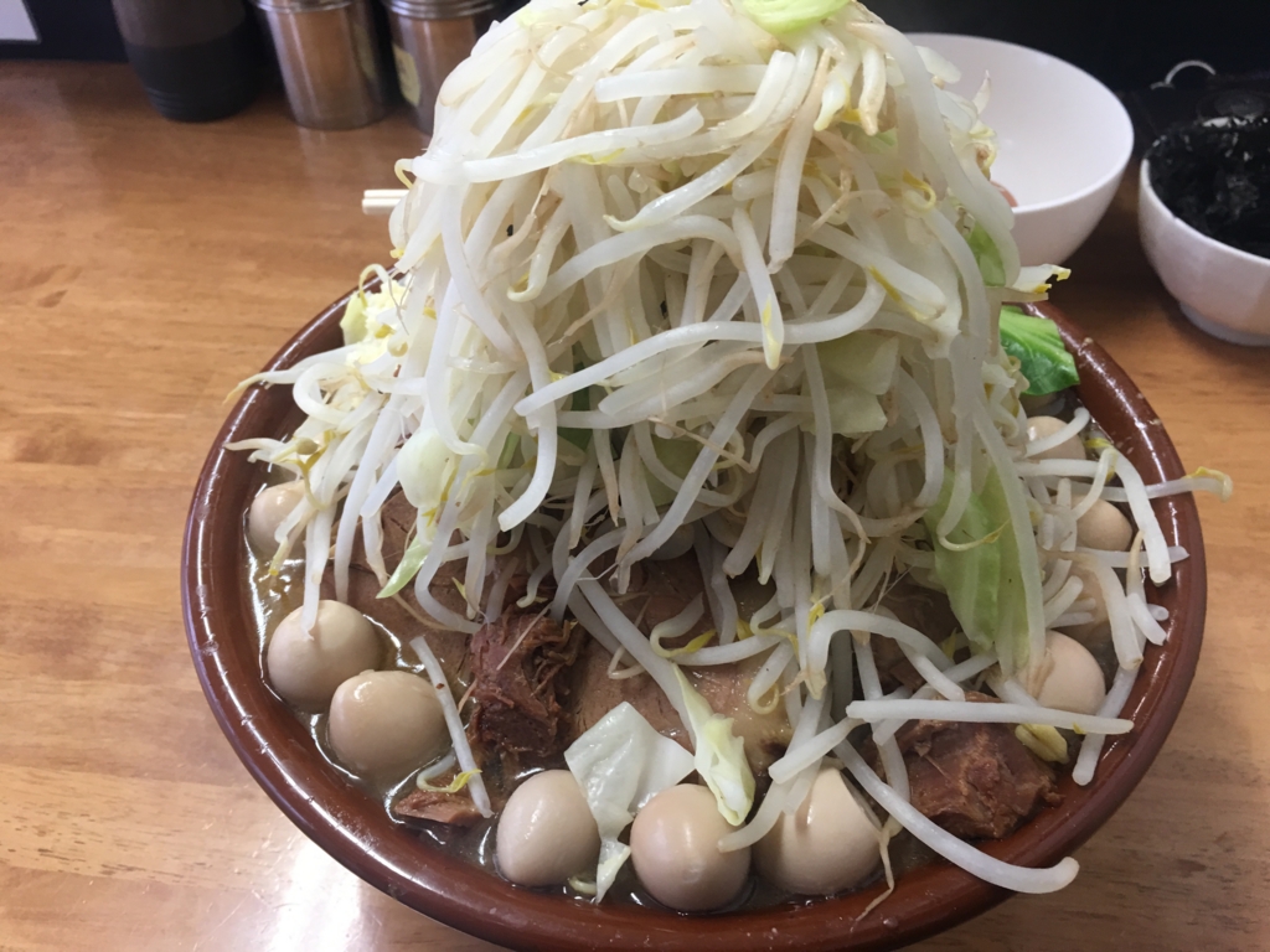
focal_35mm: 29
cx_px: 635
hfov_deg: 61.7
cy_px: 476
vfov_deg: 48.2
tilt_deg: -45.8
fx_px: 1064
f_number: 2.2
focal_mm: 4.15
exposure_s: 1/15
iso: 32
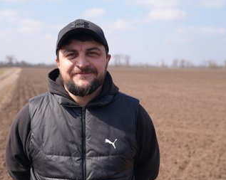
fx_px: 341
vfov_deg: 29.6
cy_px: 89
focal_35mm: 51
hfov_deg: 36.6
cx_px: 97
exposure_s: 1/400
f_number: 4.5
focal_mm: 43
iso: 80
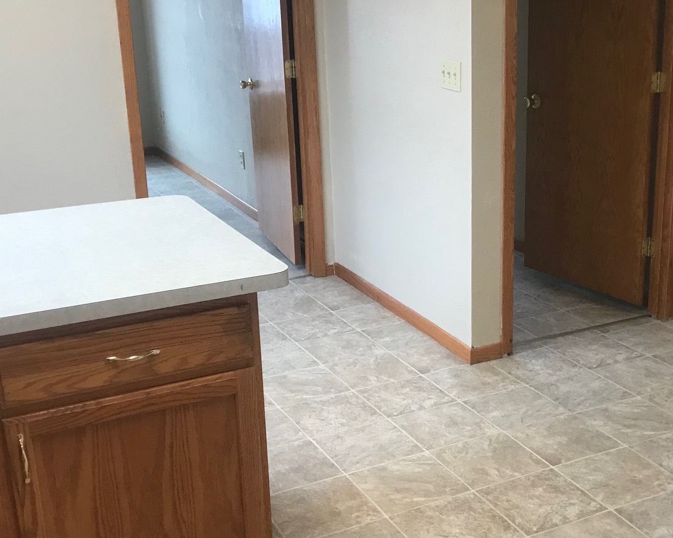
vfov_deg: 29.7
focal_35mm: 51
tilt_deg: -15.8
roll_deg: +0.7
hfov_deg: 36.3
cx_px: 452
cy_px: 288
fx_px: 1016
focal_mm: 3.99
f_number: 1.8
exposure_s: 1/24
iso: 32
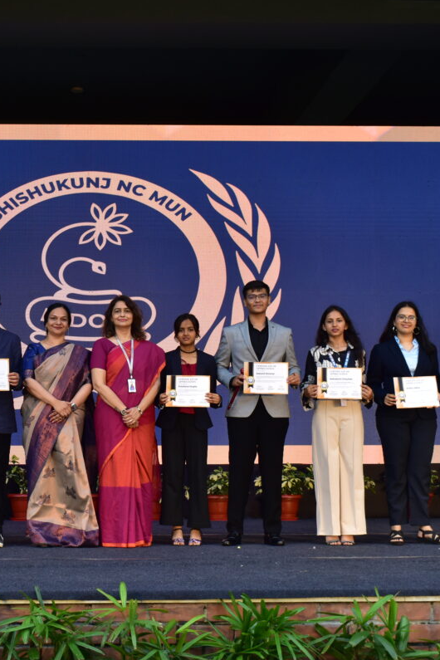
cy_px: 329
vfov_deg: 26.3
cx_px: 76
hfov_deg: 17.5
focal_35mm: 77
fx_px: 1412
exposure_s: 1/125
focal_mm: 34
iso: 360
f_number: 5.6
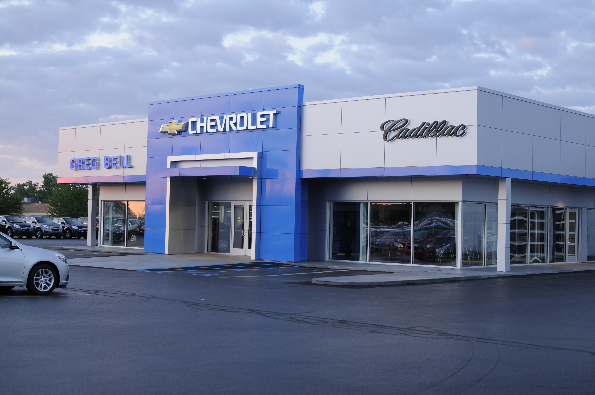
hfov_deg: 37.9
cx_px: 298
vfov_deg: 25.7
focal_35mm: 52
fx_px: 867
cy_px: 198
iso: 200
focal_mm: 35
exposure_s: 1/60
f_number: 4
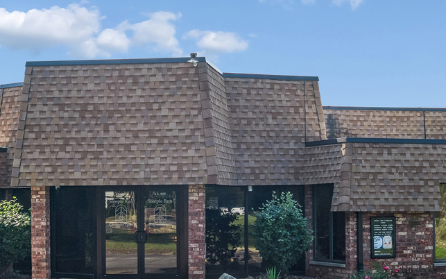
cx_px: 194
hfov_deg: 23.0
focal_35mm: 90
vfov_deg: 14.5
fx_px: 1094
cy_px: 212
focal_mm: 35
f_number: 11
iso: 400
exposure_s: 1/400
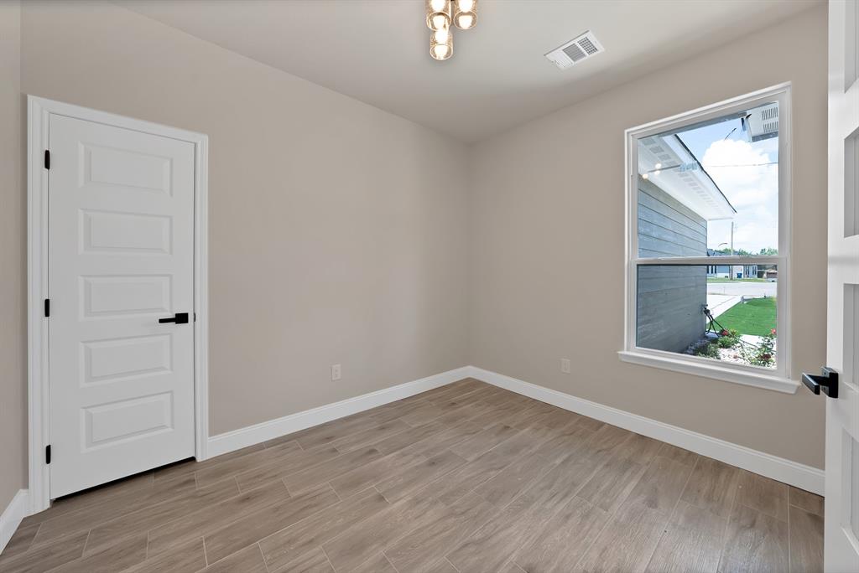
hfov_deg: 112.6
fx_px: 286
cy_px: 286
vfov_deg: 90.1
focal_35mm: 12
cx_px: 430
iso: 640
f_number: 9
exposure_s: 1/13
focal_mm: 12
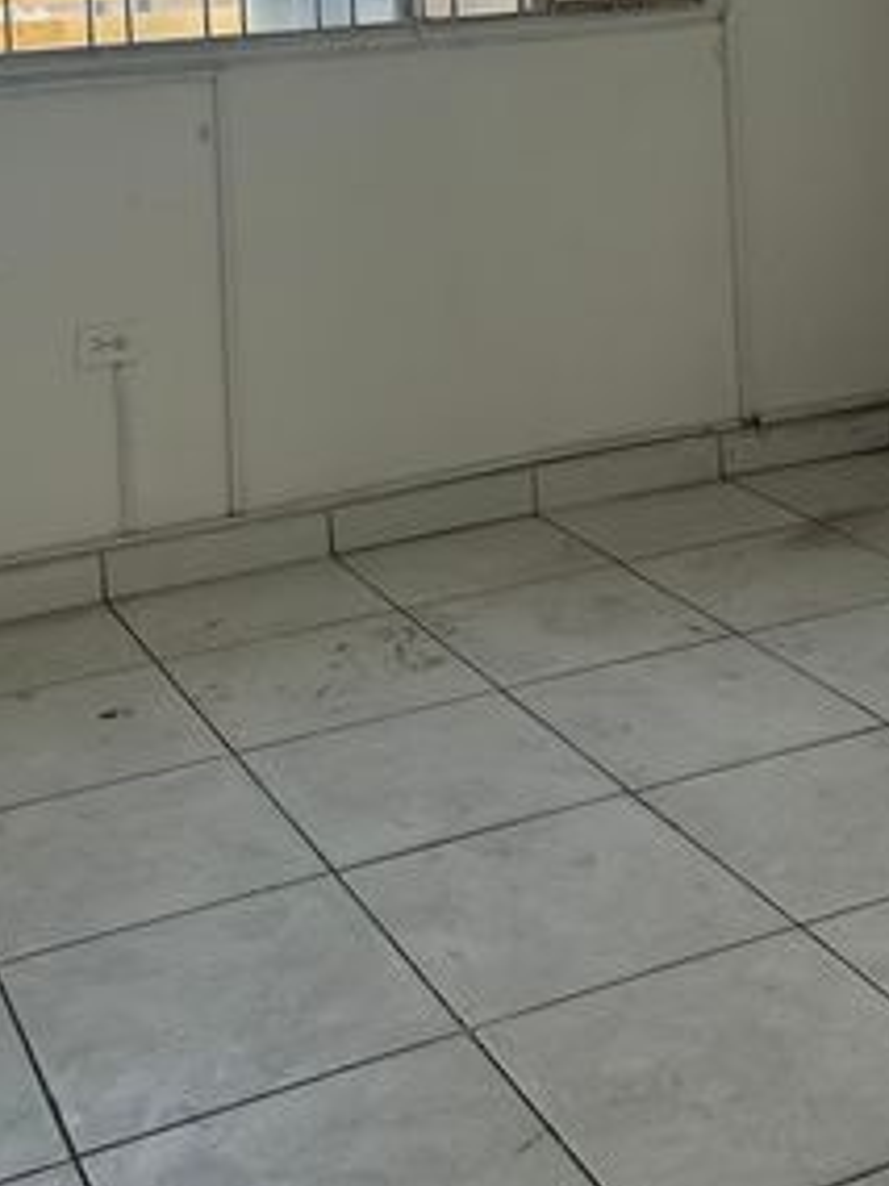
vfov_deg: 29.4
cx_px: 559
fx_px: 2089
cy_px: -27
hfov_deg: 24.0
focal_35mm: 61
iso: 40
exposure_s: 1/179
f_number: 1.5
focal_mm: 5.7
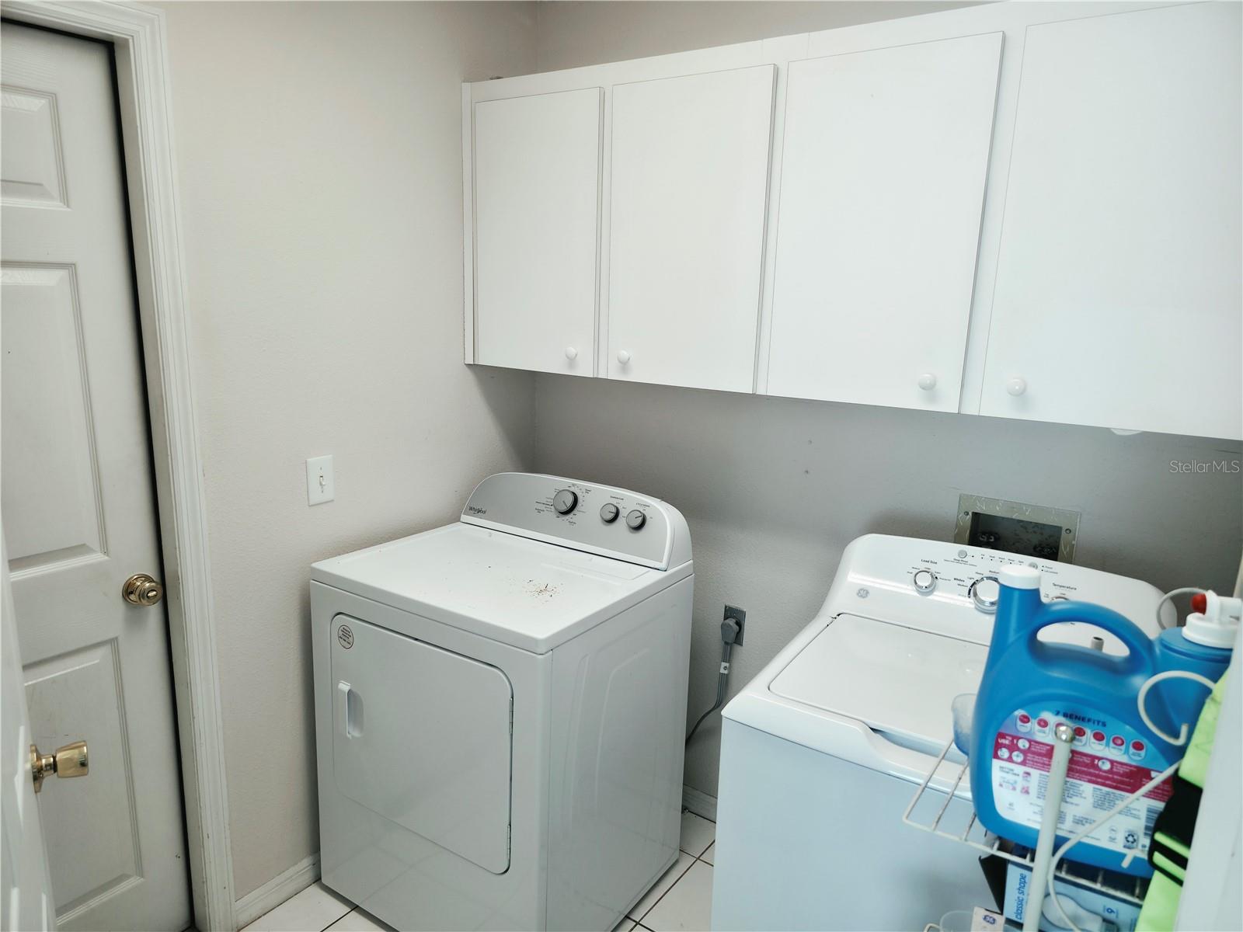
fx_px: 826
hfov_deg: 73.9
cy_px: 466
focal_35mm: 23
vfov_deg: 58.9
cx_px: 622
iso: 50
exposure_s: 1/60
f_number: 1.7
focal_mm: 6.3
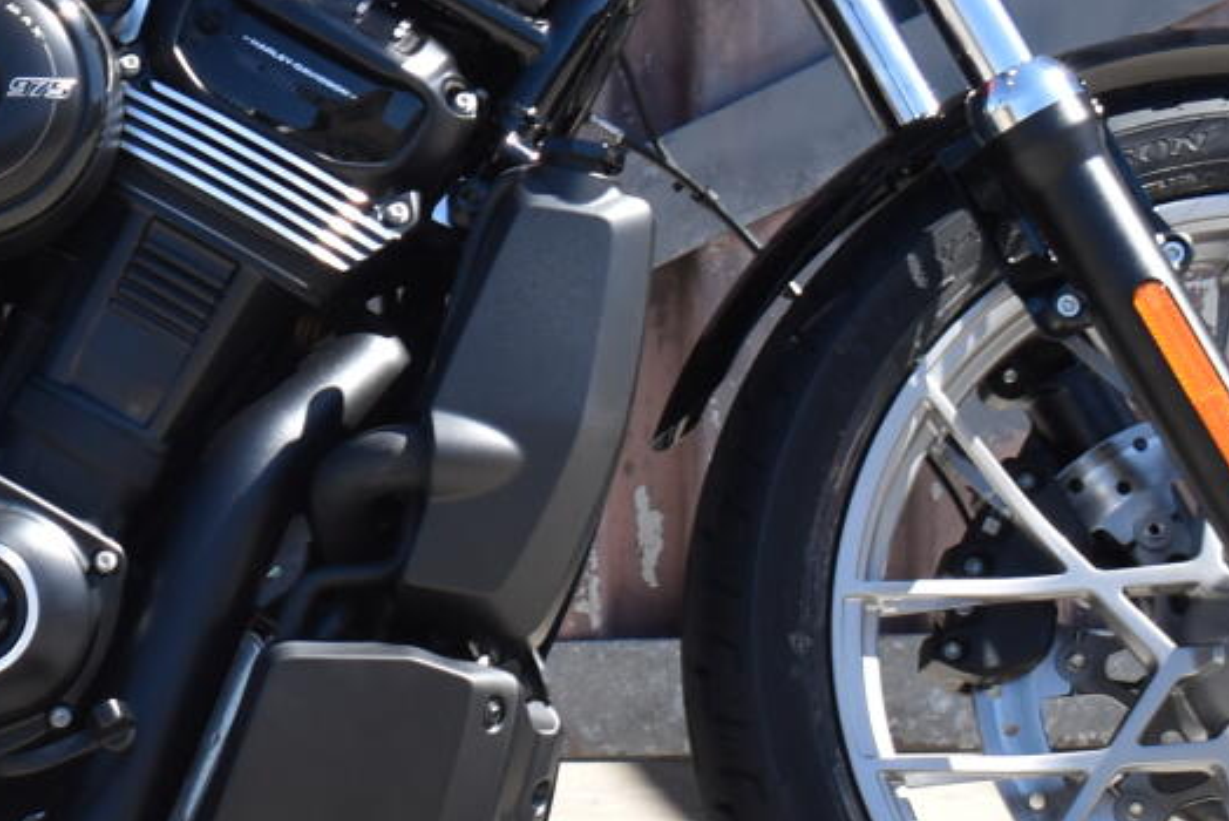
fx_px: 7822
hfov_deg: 8.9
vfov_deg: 6.0
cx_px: -124
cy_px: 62
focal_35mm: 229
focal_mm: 40
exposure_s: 1/250
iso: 200
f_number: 8
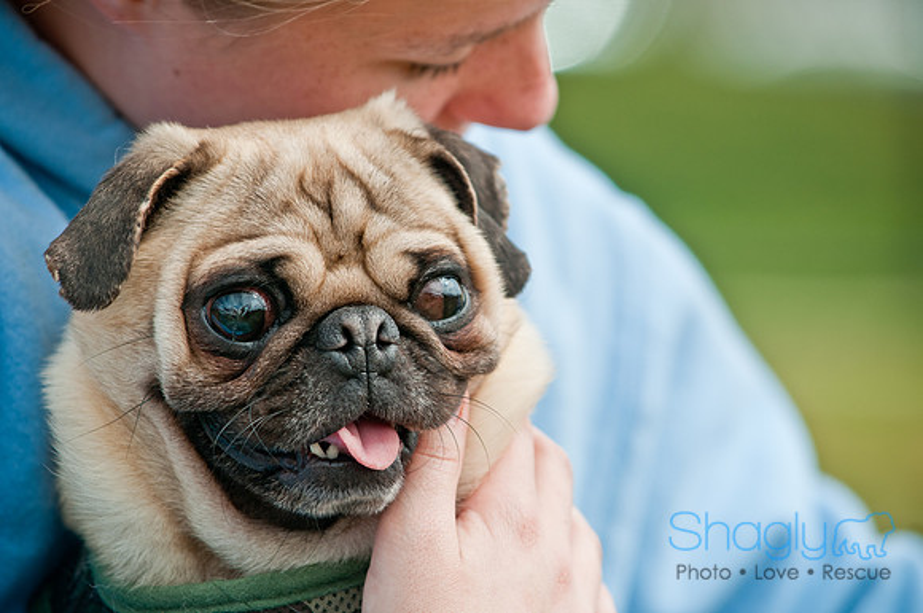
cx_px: 462
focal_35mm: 300
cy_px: 306
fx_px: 7681
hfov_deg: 6.9
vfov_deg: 4.6
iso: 200
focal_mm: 200
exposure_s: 1/640
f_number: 5
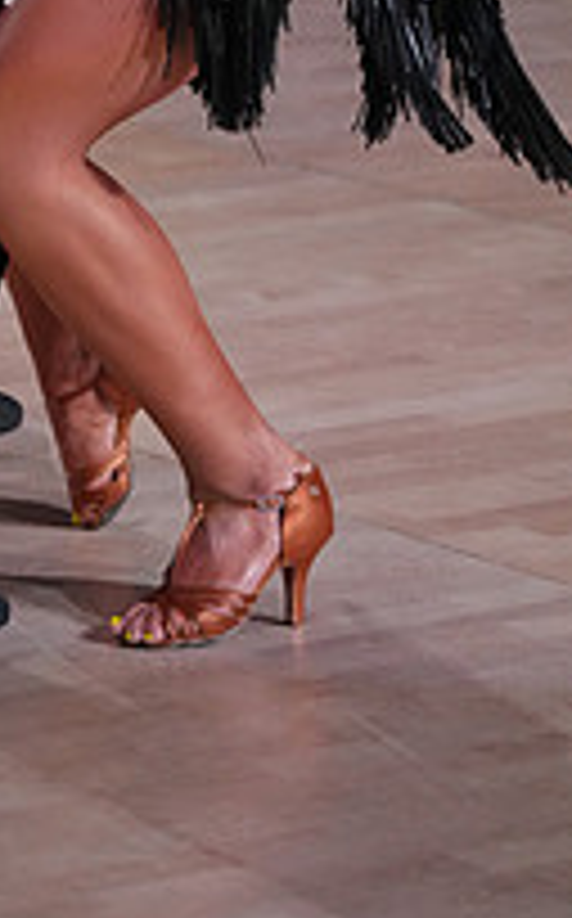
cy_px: -288
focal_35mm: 305
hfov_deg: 4.3
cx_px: -74
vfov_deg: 6.8
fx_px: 7629
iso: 4000
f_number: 4
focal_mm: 105
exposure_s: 1/500
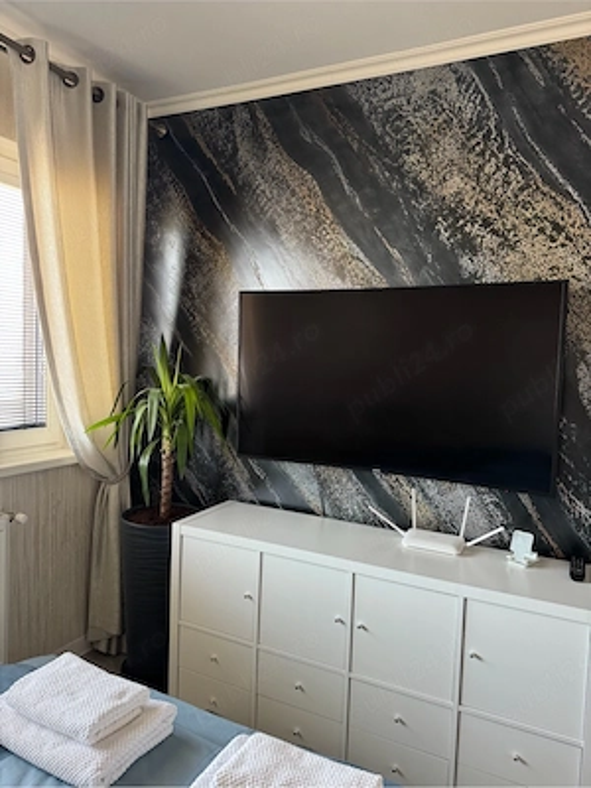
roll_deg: -1.9
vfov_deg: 71.6
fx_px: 546
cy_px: 394
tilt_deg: -3.5
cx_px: 296
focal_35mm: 24
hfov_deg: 56.8
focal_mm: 6.76
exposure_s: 1/60
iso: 250
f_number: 1.78
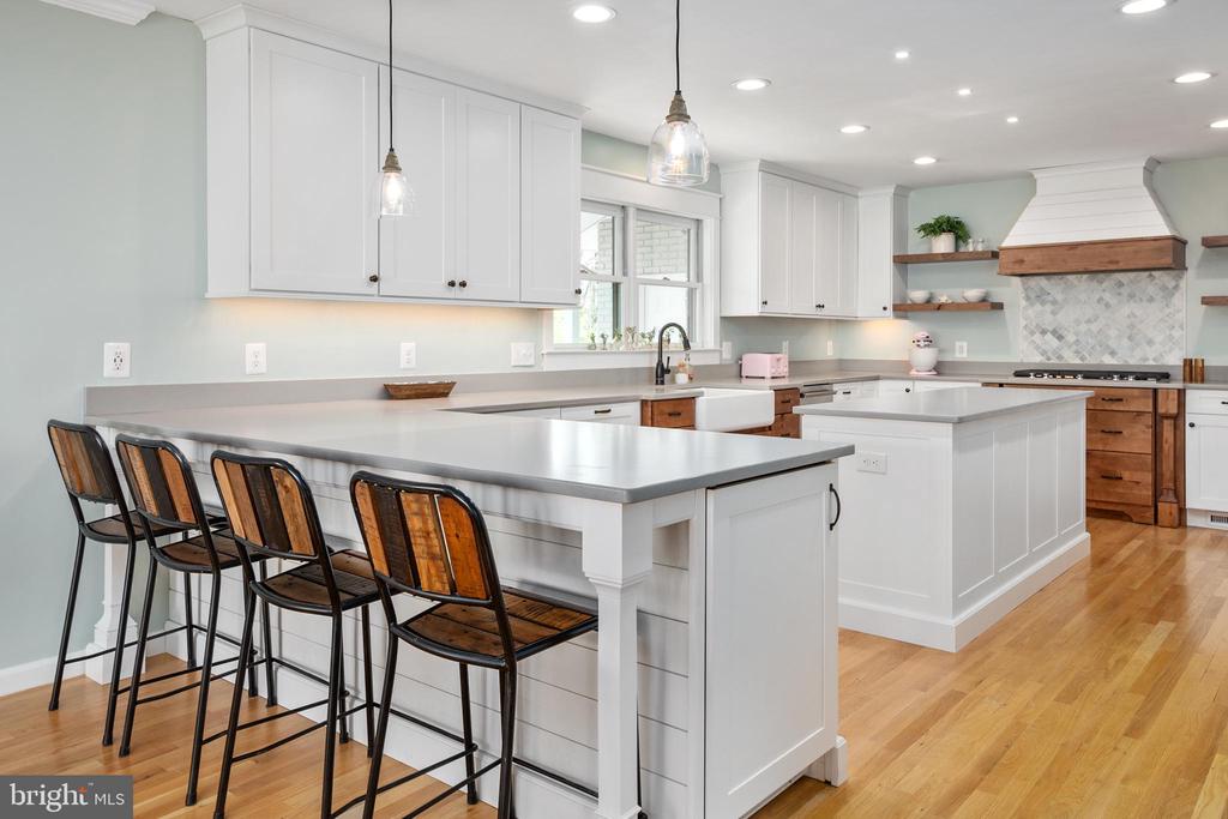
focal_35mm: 26
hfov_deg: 69.4
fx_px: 887
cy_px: 410
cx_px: 614
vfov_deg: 49.6
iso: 400
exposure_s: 1/15
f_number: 8
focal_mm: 26
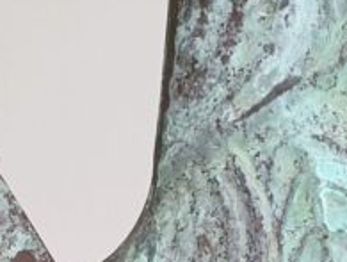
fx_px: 1336
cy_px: 586
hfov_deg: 14.8
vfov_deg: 10.0
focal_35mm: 133
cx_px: 182
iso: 200
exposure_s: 1/100
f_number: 2.4
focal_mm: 4.32
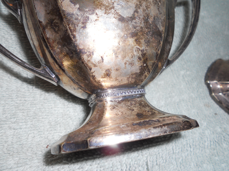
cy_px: 86
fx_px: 212
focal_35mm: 32
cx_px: 114
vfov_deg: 44.2
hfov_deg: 56.8
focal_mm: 5.8
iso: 80
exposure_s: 1/25
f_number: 8.8
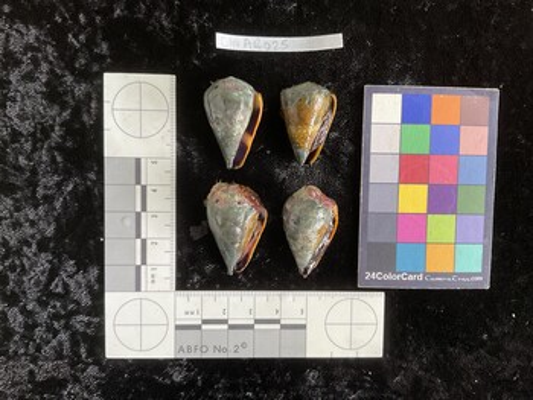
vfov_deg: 48.3
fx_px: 447
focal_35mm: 29
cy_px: 200
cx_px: 266
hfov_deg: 61.6
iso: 100
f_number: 1.8
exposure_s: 1/60
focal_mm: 3
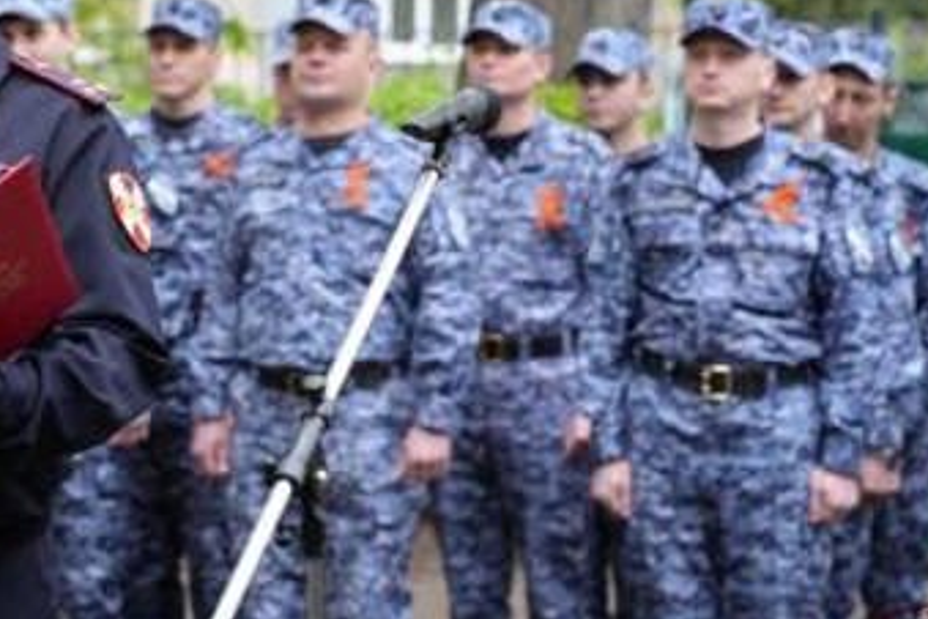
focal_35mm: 166
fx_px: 4279
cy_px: 170
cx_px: 82
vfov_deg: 8.3
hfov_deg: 12.3
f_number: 4
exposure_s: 1/160
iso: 800
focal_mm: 75
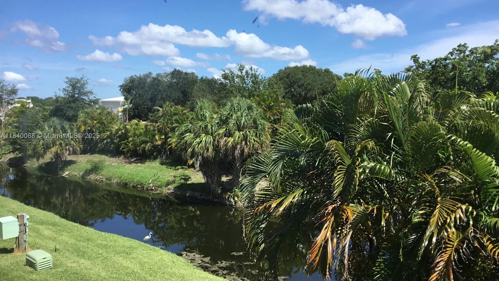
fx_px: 450
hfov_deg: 58.0
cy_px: 136
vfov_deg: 34.7
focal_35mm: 34
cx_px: 251
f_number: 2.4
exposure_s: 1/959
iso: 25
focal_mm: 3.3
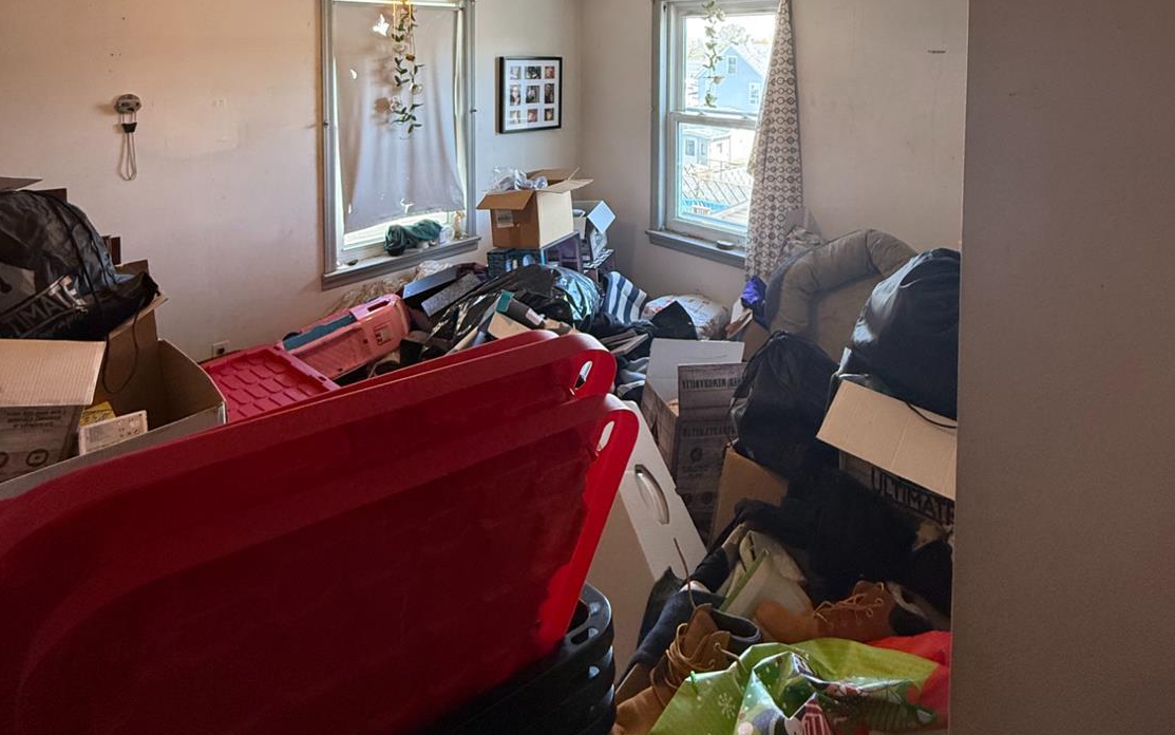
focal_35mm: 20
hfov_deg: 85.1
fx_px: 641
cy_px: 86
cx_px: 589
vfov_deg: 53.0
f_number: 2.2
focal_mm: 2.22
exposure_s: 1/120
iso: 320
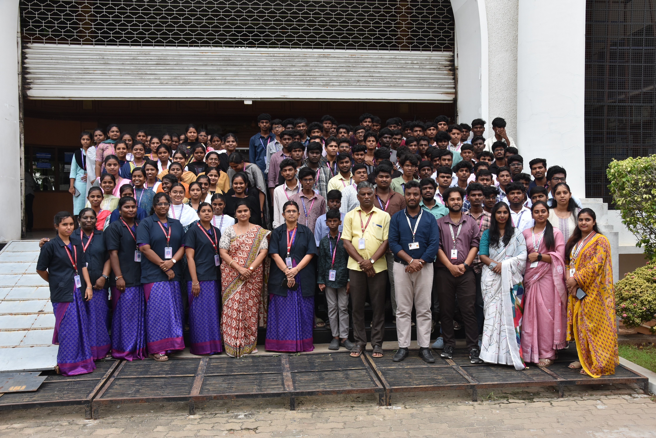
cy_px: 219
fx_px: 601
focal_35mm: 33
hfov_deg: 57.2
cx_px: 328
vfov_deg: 40.0
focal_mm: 22
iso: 500
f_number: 8
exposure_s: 1/500
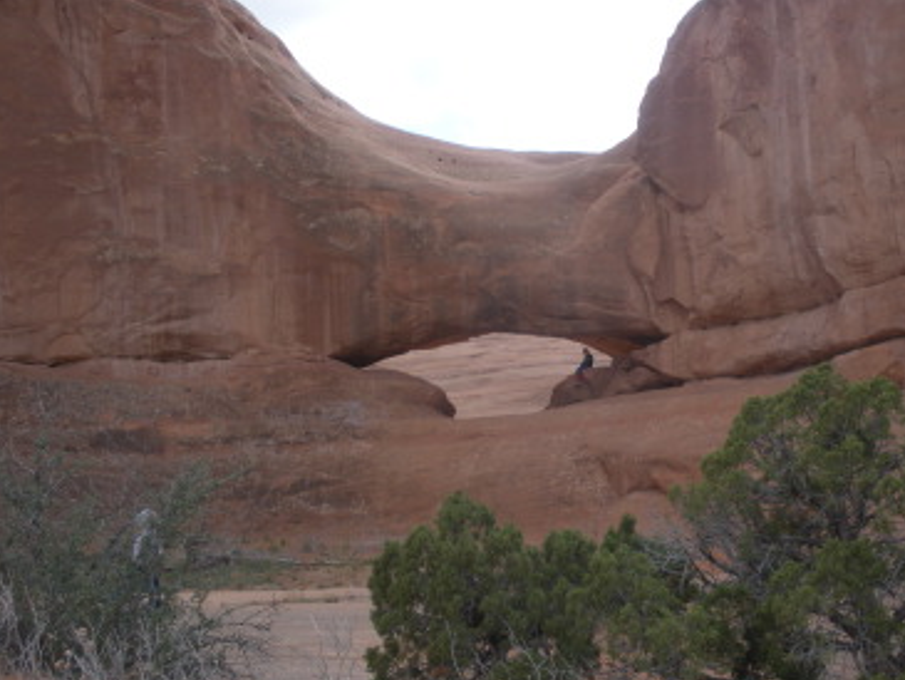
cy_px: 342
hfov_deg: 41.8
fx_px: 1177
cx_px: 558
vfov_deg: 32.2
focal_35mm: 45
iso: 64
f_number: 3.5
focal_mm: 6.3
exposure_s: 1/347
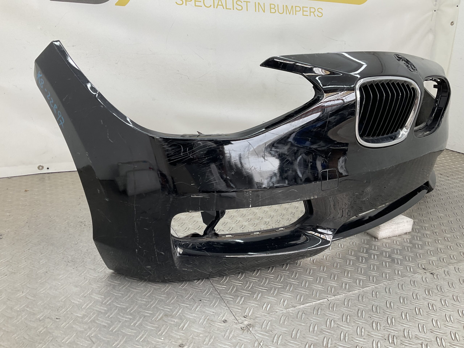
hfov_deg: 61.7
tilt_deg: -17.2
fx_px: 389
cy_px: 174
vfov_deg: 48.2
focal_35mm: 29
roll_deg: -4.9
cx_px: 232
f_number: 1.8
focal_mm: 3
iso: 25
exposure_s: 1/120
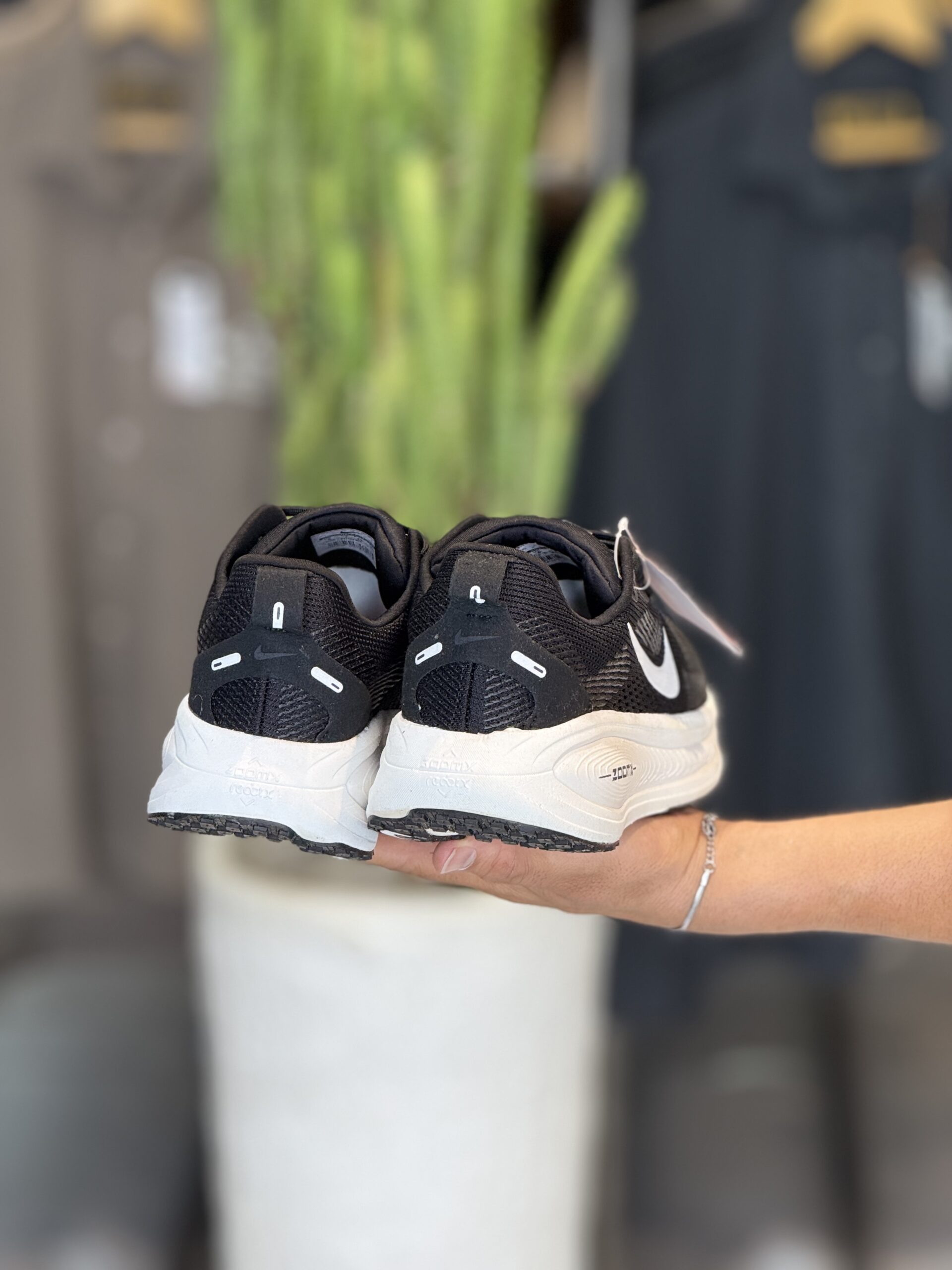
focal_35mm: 120
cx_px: 476
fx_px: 4400
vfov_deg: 16.4
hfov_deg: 12.3
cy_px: 635
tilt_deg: -13.9
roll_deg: +0.2
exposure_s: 1/100
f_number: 2.8
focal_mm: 15.66
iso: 100
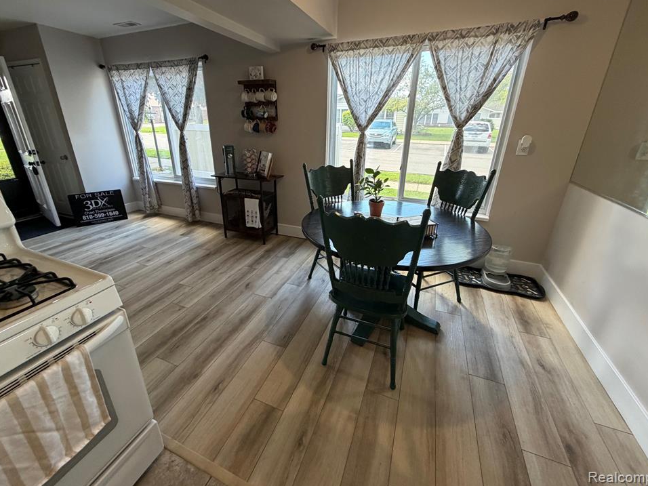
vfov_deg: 81.7
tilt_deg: -21.4
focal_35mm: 15
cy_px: 228
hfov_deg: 98.1
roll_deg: -0.2
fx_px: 281
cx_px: 310
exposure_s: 1/120
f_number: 2.2
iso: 250
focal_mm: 2.22
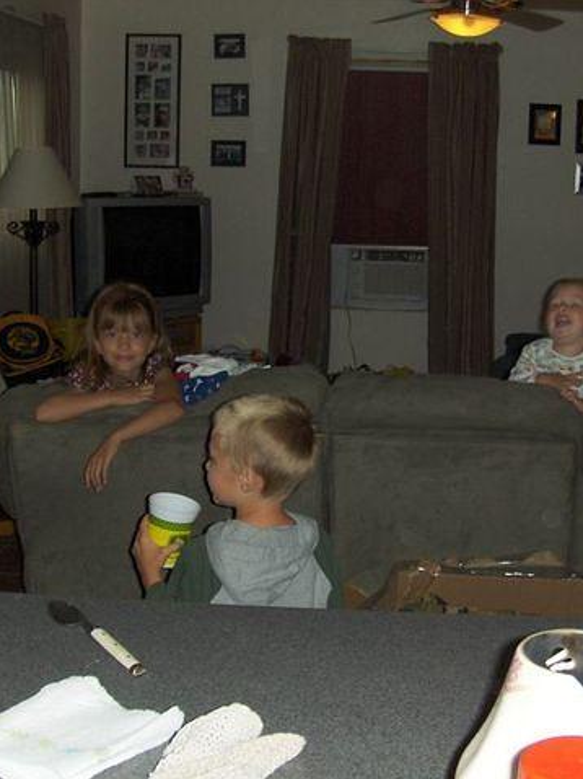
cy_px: 391
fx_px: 1236
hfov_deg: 26.5
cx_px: 352
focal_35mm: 55
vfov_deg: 35.0
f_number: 3.5
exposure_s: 1/60
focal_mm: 6.5
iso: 100
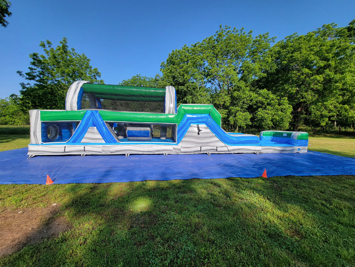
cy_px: 134
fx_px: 133
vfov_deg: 89.9
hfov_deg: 106.2
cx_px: 178
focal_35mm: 13
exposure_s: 1/1016
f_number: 2.2
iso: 50
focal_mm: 2.2
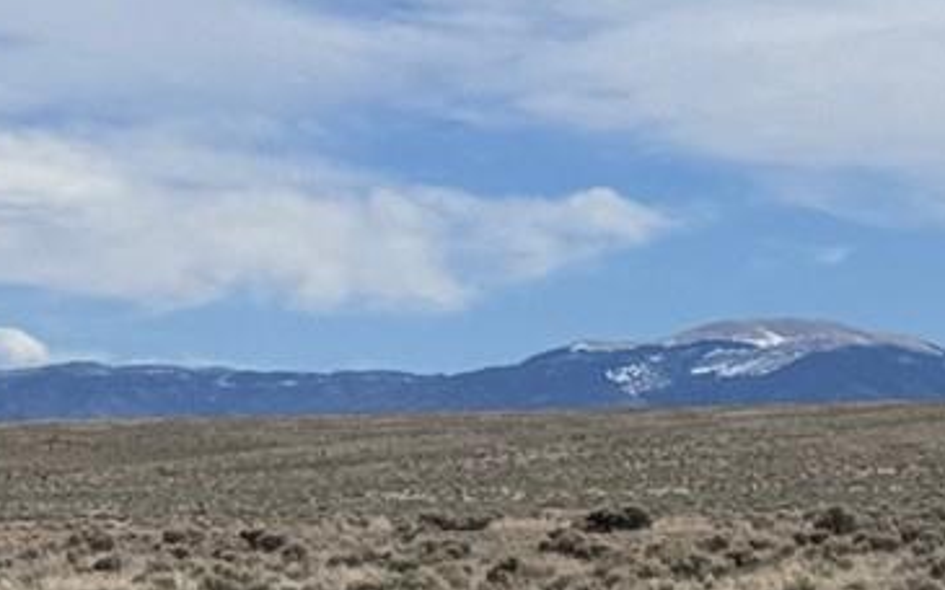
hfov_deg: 9.3
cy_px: 1242
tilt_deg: -8.5
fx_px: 5742
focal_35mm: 223
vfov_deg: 5.7
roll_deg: +0.8
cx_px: 1126
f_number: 1.78
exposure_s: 1/7937
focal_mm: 6.76
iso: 64
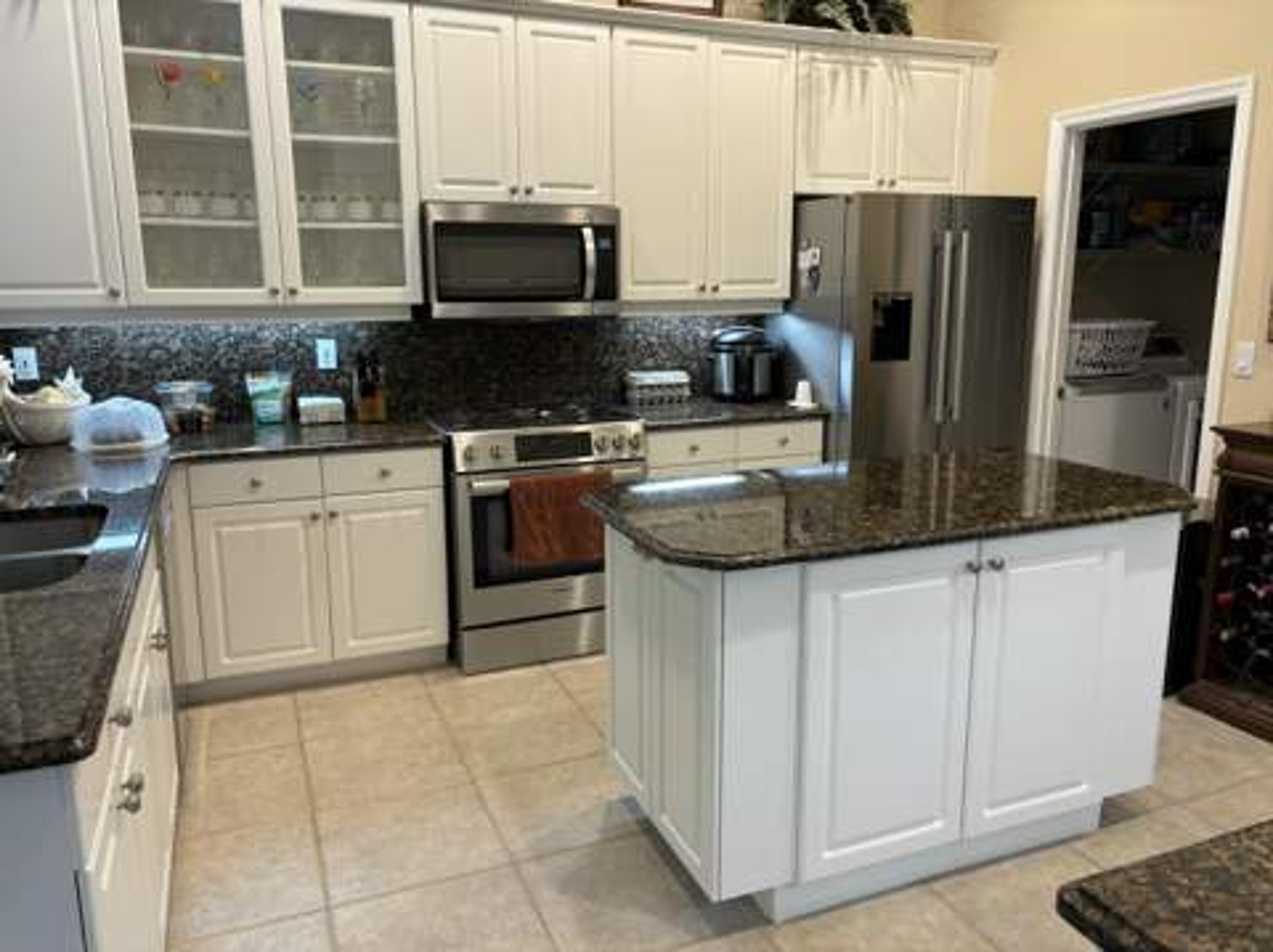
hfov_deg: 67.4
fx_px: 955
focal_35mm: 26
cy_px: 476
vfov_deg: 53.0
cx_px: 636
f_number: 1.6
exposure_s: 1/60
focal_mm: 5.96
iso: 100
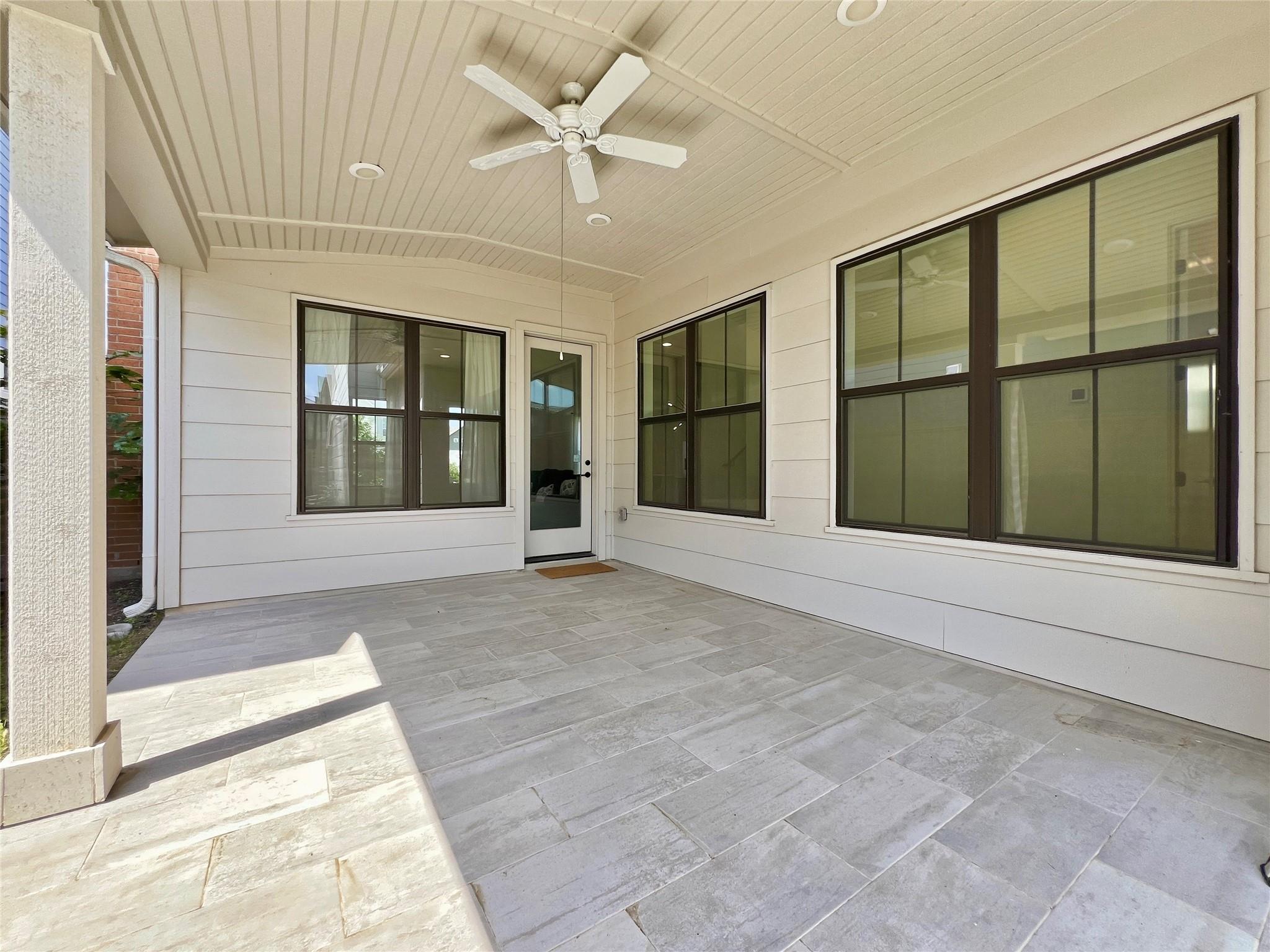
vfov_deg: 89.9
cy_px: 476
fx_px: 477
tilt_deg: -0.8
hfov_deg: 106.2
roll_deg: +0.1
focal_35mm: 13
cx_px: 635
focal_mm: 1.6
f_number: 1.8
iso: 32
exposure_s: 1/163
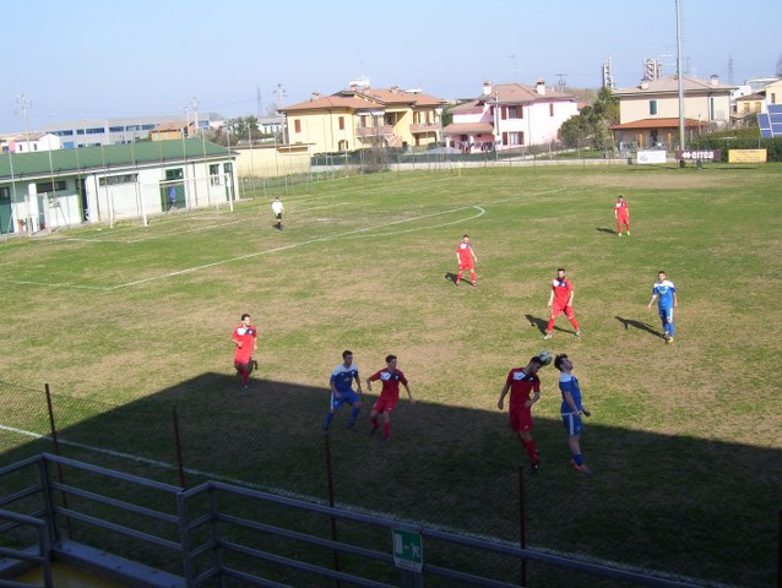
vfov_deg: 32.2
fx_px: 1018
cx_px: 391
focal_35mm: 45
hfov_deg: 42.0
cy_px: 294
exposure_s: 1/320
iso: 80
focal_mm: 7.6
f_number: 5.6
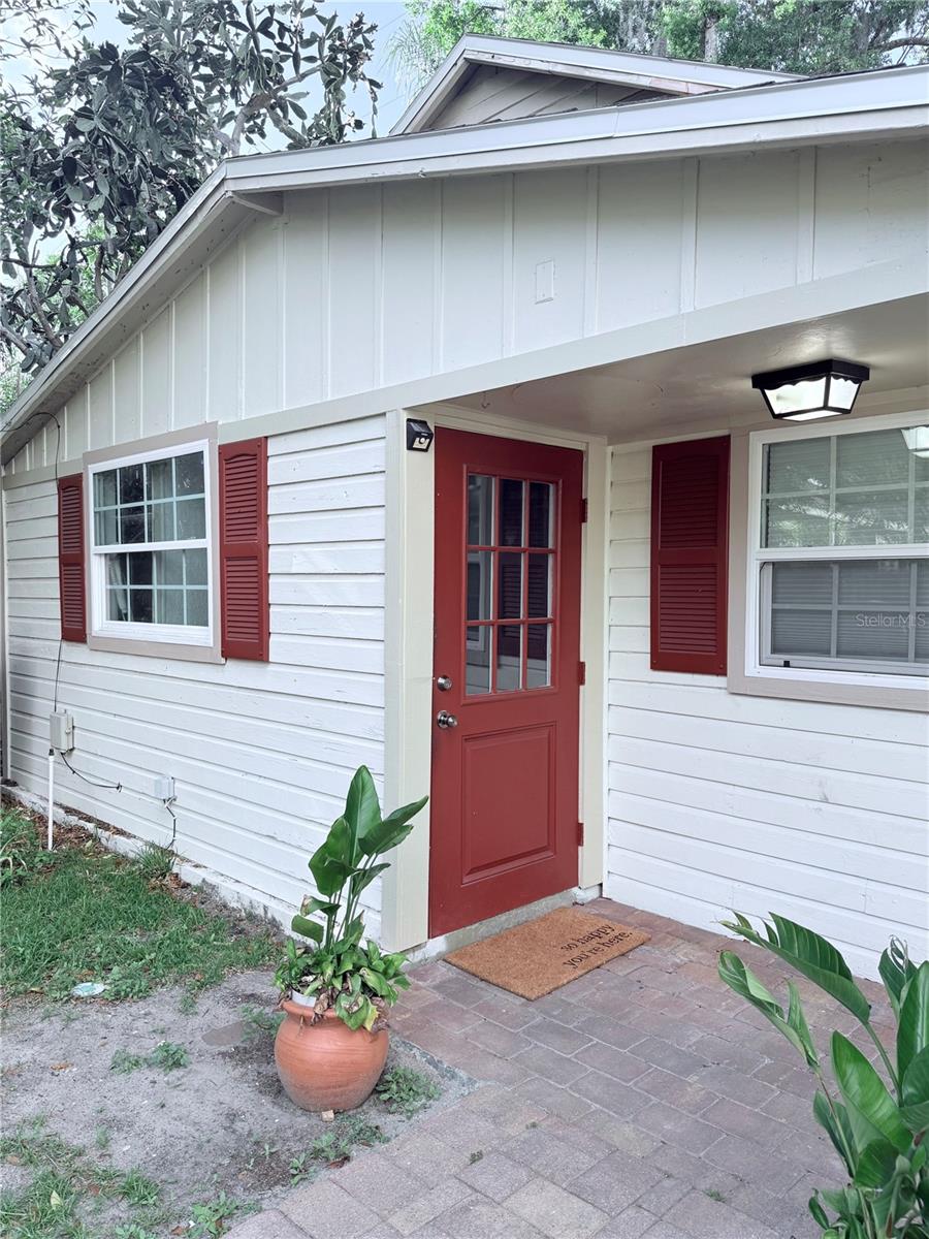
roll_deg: +0.6
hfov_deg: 56.8
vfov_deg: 71.6
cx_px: 464
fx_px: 859
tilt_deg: -1.0
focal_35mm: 24
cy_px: 620
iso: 100
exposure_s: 1/1106
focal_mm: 6.76
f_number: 1.78
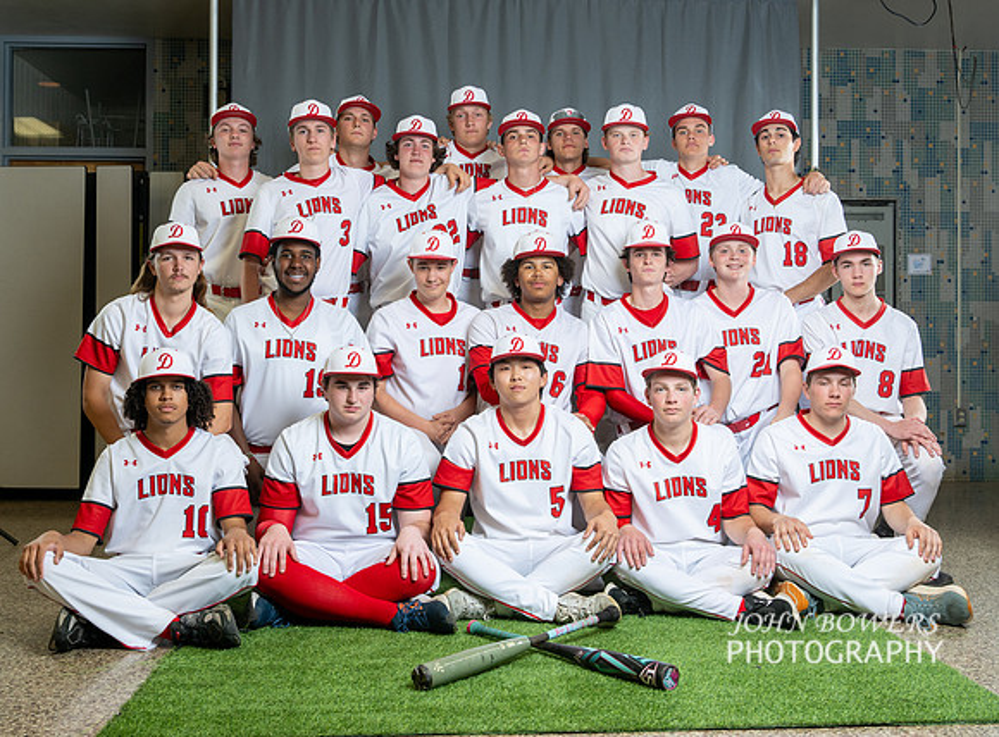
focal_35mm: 43
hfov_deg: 43.7
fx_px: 1245
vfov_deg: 33.0
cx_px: 539
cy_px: 338
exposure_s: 1/100
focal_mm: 34
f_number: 6.3
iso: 320
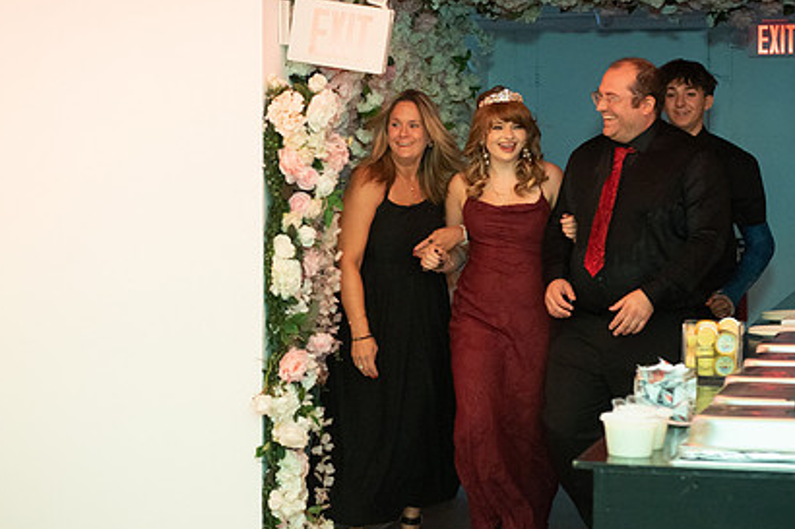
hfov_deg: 20.7
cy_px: 330
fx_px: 2163
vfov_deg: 13.9
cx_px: 211
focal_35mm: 98
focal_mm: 50
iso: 1000
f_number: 3.5
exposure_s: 1/200
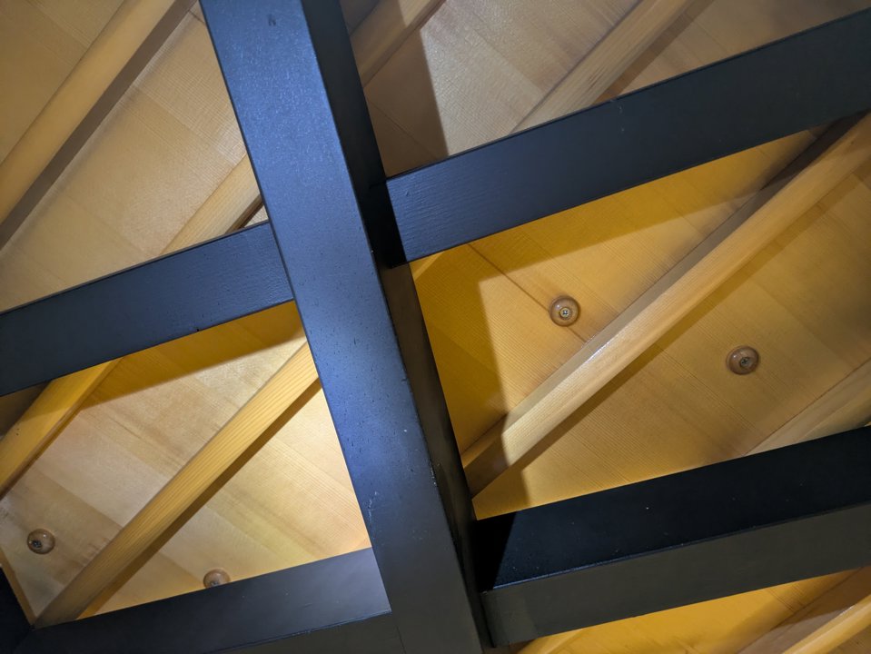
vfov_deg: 54.9
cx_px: 436
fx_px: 629
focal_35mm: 25
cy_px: 327
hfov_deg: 69.4
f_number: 1.89
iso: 410
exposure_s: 1/25
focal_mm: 5.43
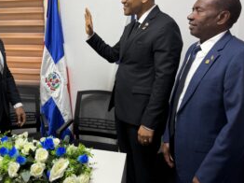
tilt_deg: -7.4
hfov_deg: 54.5
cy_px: 70
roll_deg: +0.4
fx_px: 232
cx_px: 86
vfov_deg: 42.6
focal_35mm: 33
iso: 160
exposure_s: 1/60
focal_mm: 6.76
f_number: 1.78
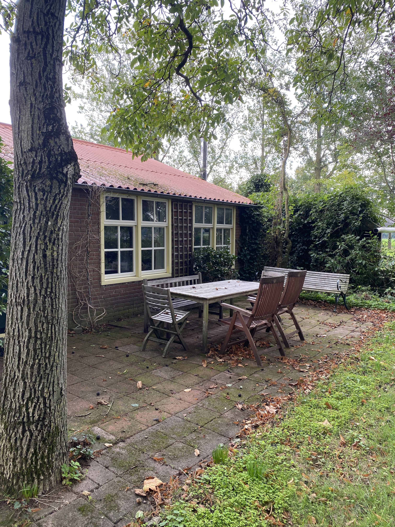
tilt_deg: -3.5
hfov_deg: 53.1
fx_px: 396
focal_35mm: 26
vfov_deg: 67.3
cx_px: 198
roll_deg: +0.1
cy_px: 264
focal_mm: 4.25
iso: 32
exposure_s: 1/122
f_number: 1.8
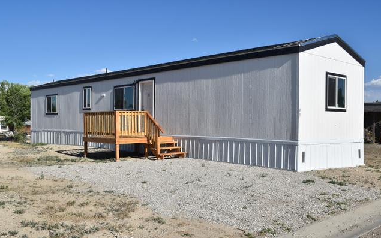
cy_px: 127
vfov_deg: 34.4
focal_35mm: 37
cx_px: 191
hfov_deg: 52.7
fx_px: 384
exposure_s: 1/400
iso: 100
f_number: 10
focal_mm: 24
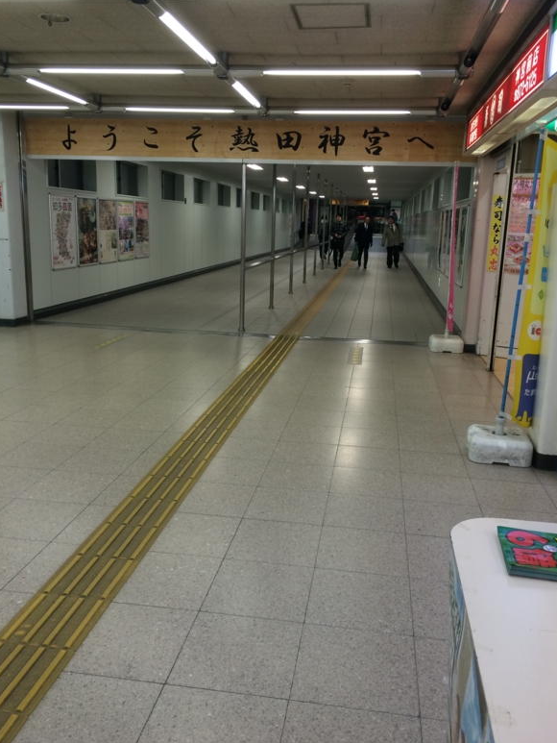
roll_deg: -0.9
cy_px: 367
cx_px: 283
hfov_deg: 46.8
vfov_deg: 60.0
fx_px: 643
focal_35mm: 30
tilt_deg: -13.8
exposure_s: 1/40
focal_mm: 4.15
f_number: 2.2
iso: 40
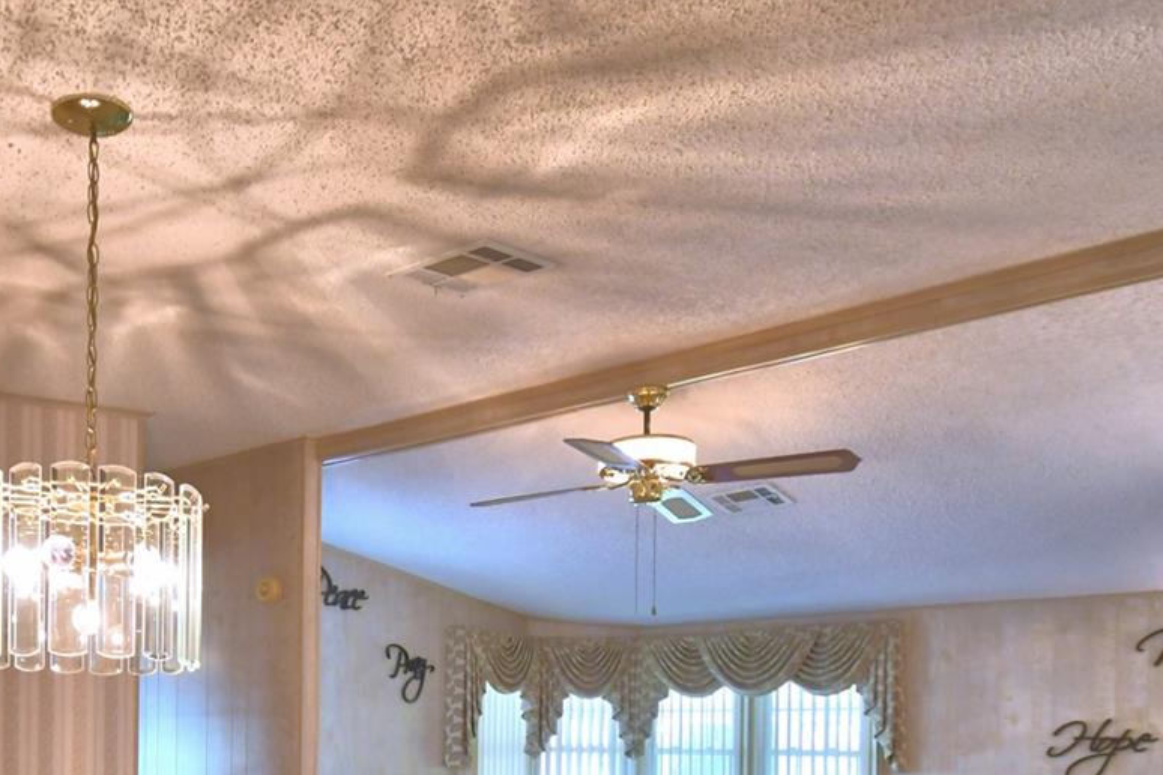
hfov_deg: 58.3
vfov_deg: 38.5
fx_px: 1001
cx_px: 346
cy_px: 739
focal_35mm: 31
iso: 560
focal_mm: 10
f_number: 4.5
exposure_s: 1/30
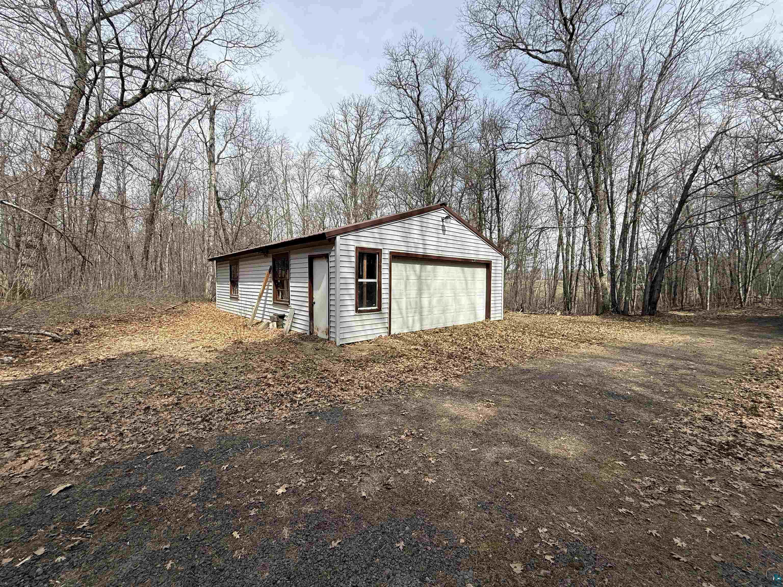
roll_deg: -0.4
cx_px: 392
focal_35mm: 14
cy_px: 294
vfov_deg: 85.7
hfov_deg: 102.1
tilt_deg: -1.1
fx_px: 317
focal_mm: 2.22
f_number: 2.2
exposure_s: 1/1534
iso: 50
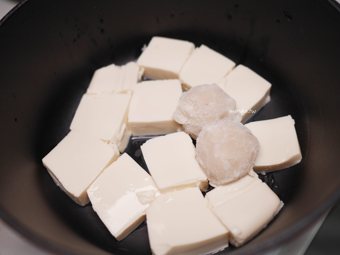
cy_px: 128
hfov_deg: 59.9
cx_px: 170
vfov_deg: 46.8
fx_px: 295
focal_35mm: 30
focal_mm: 15
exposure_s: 1/250
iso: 200
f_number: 1.8
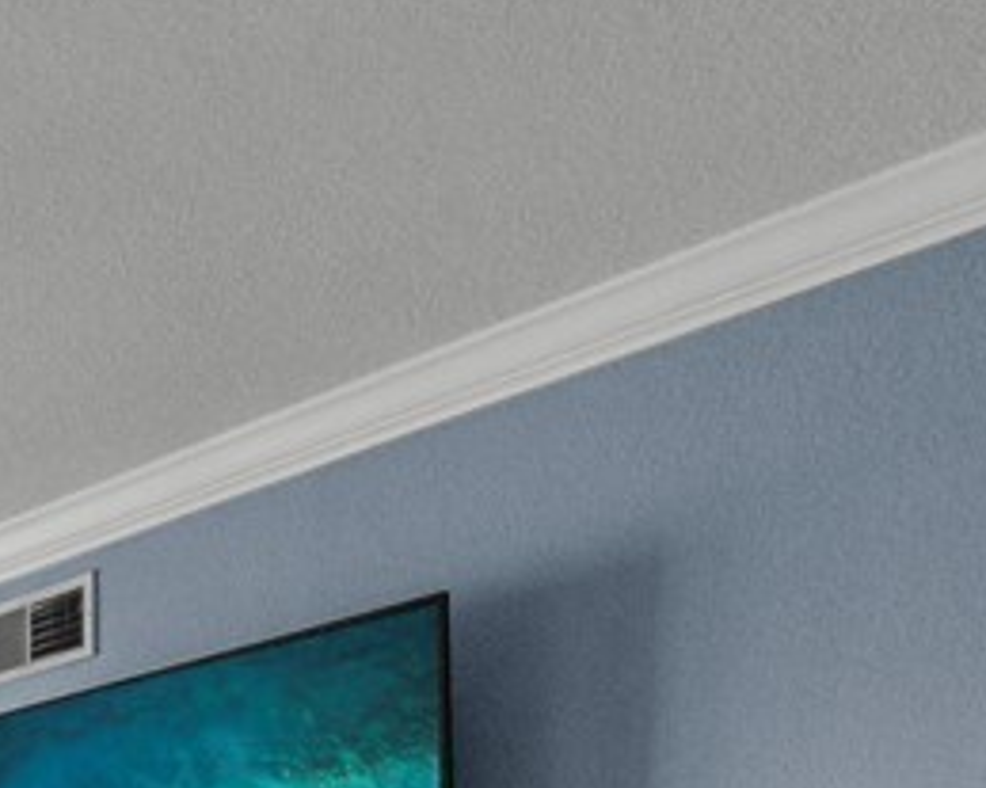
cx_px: -445
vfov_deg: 21.9
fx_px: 1721
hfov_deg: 25.2
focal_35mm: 59
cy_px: 1142
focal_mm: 10
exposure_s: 1/100
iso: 800
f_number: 5
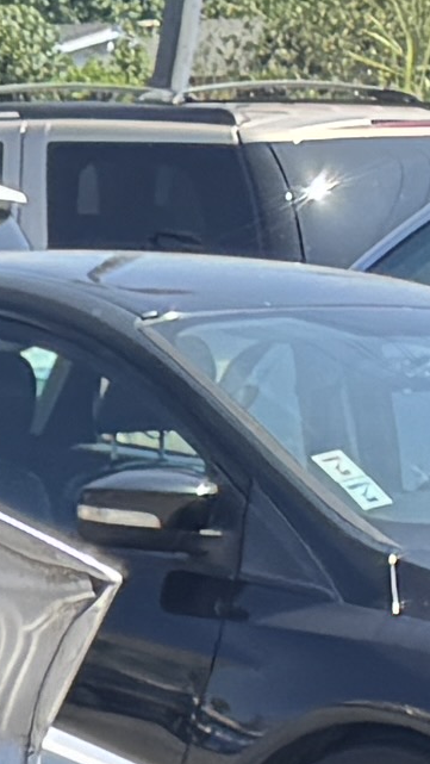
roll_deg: +0.1
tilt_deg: -25.0
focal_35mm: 233
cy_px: 2473
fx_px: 4719
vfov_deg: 7.7
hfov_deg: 4.3
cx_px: -1971
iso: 80
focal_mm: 6.76
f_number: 1.78
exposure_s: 1/888
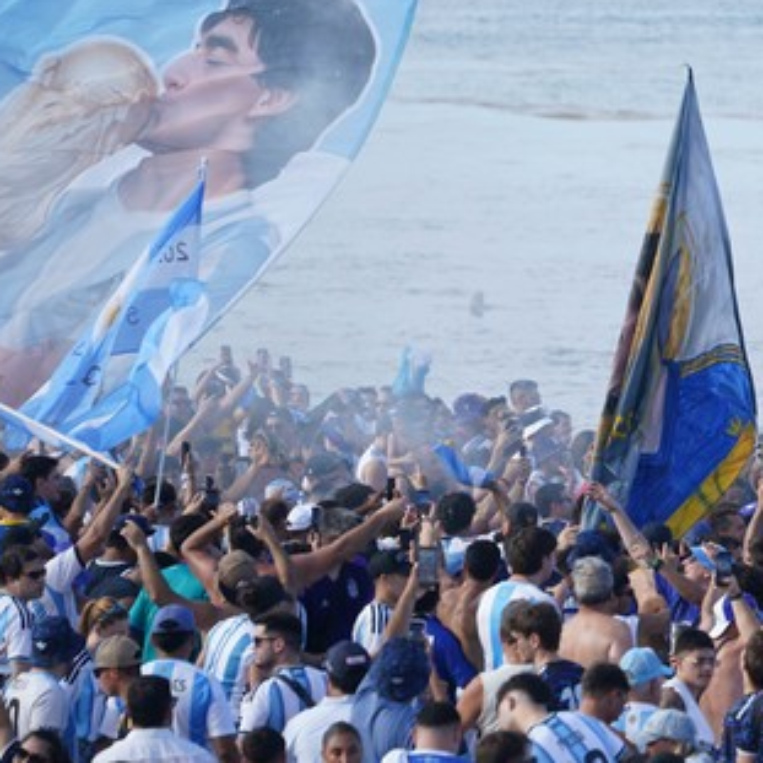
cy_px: 496
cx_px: 837
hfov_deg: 3.9
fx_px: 11172
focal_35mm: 448
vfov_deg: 3.9
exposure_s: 1/320
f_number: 5.6
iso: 200
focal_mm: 228
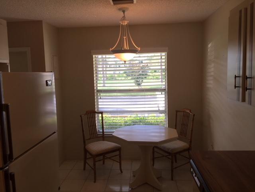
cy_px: 96
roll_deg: +0.4
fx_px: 214
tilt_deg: -4.7
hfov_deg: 61.7
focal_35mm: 29
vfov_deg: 48.2
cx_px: 128
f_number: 2.2
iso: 32
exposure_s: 1/60
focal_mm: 4.15
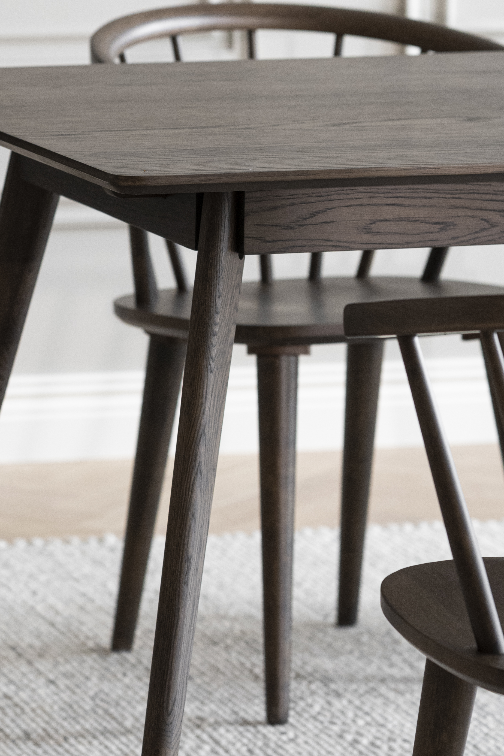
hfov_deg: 5.4
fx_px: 5313
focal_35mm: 253
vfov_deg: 8.1
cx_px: -10
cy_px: 189
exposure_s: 1/15
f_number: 3.5
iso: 640
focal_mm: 85
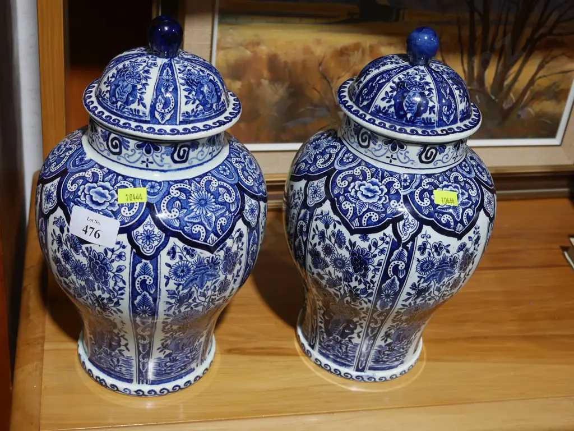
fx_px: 829
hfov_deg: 38.2
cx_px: 287
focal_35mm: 50
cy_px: 216
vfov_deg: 29.1
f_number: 5.3
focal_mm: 25
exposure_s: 1/60
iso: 640
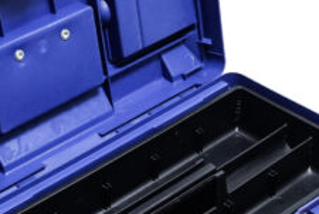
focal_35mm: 115
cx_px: 121
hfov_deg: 17.7
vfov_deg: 11.9
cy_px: 186
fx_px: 1021
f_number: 8
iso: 3200
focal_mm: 37
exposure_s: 1/250
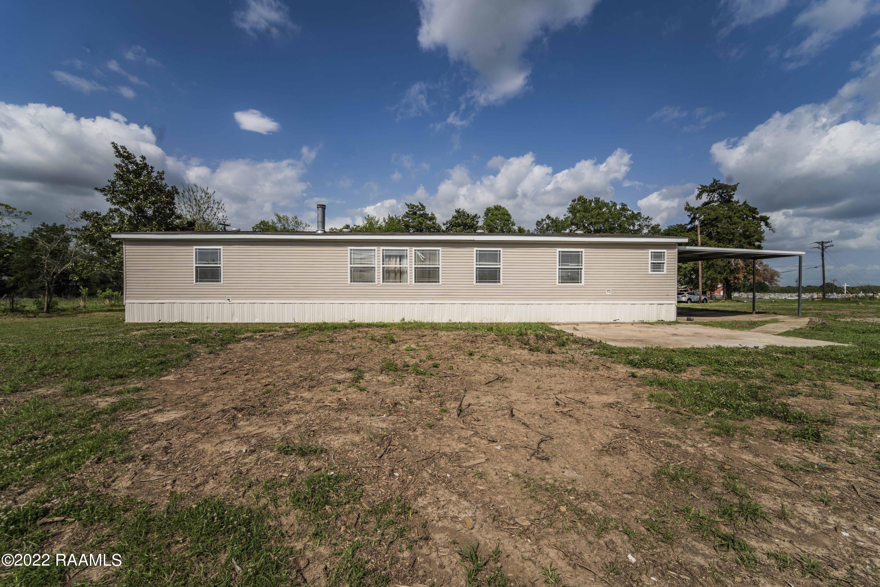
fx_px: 342
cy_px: 294
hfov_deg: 104.2
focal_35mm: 14
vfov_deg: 81.2
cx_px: 440
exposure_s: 1/320
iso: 100
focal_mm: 14
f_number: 10
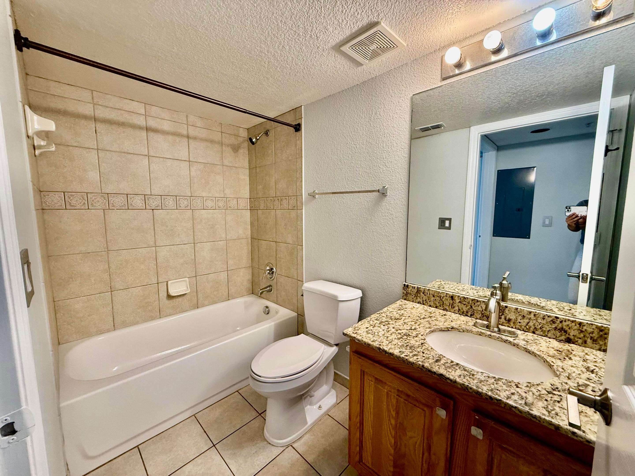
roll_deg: +0.2
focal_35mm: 14
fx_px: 257
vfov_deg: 85.7
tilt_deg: -5.9
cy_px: 238
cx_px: 318
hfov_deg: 102.1
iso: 250
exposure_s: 1/120
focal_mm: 2.22
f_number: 2.2
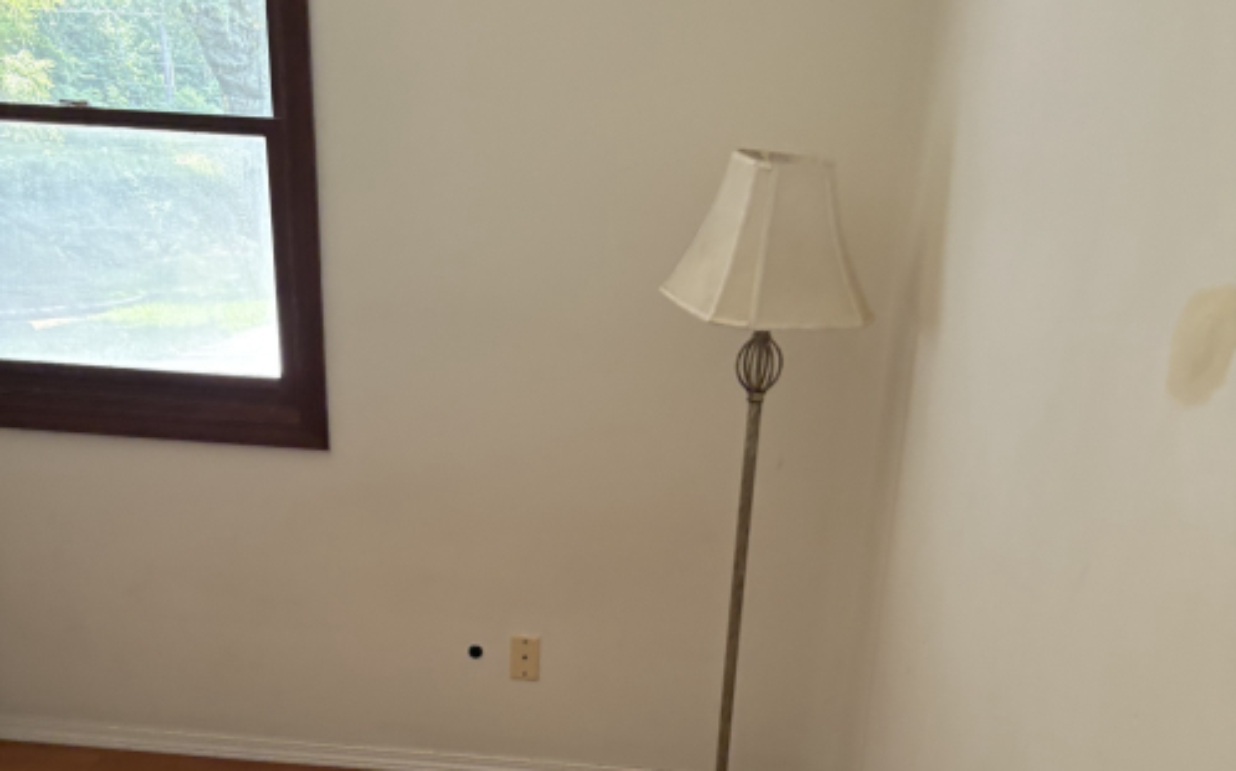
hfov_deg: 52.8
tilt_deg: -20.8
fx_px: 1246
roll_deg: -4.1
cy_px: 633
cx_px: 617
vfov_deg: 33.3
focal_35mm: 37
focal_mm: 5.96
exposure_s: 1/60
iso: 200
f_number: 1.6
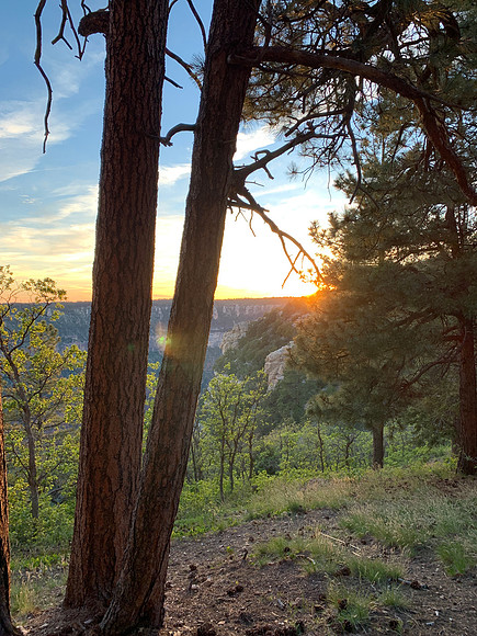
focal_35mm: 26
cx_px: 238
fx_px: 478
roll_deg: +0.2
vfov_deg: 67.3
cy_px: 318
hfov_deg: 53.1
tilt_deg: -2.0
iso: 40
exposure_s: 1/121
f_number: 1.8
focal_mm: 4.25
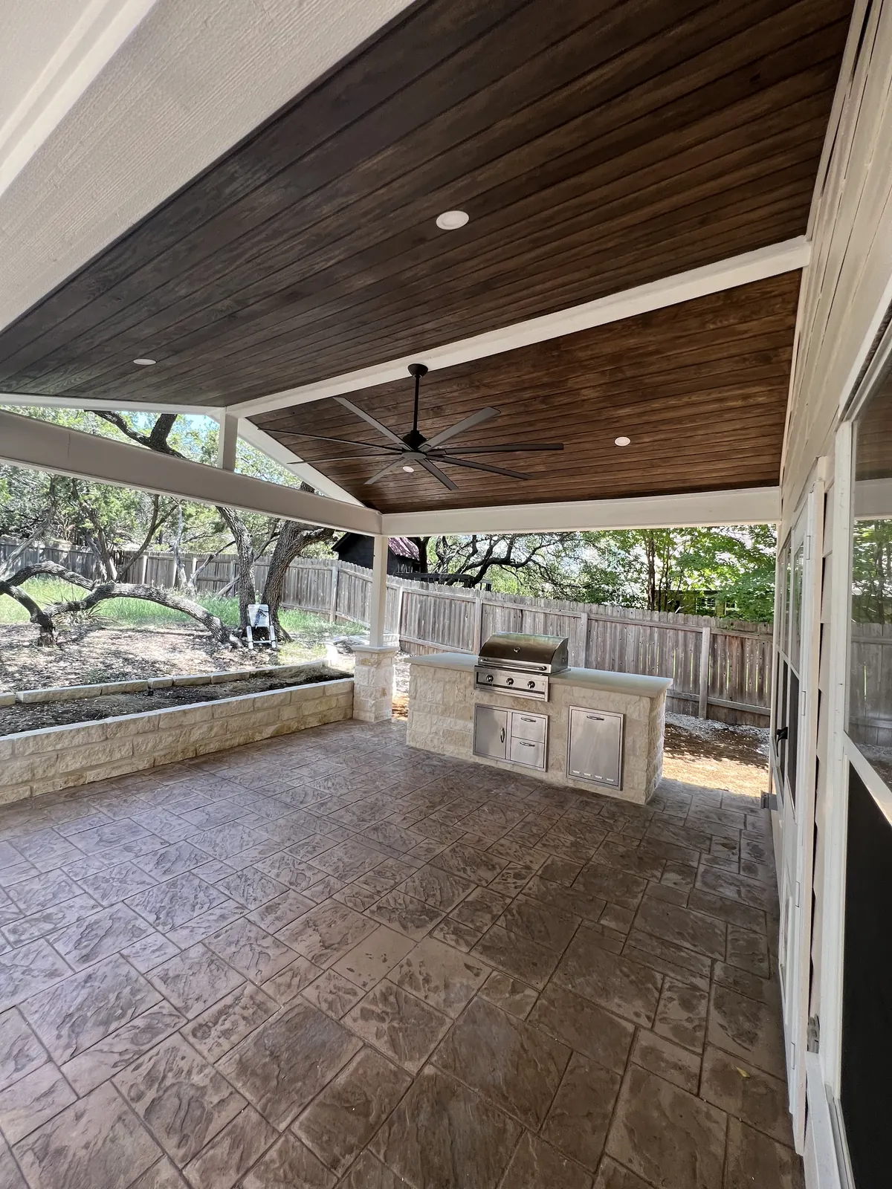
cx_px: 446
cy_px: 594
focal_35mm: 13
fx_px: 447
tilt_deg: -0.2
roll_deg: -2.2
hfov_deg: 89.9
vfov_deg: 106.2
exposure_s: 1/130
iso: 32
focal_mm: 1.57
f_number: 1.8
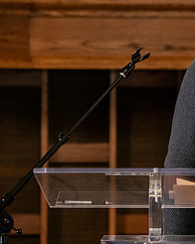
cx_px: 267
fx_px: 2006
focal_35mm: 278
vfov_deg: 7.0
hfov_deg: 5.5
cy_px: 102
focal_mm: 125
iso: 2000
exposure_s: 1/200
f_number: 4
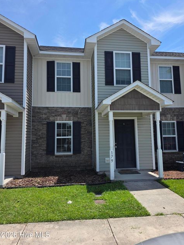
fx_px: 170
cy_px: 119
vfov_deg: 71.6
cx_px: 91
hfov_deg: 56.8
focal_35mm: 24
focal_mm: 6.3
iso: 80
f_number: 1.7
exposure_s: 1/4434
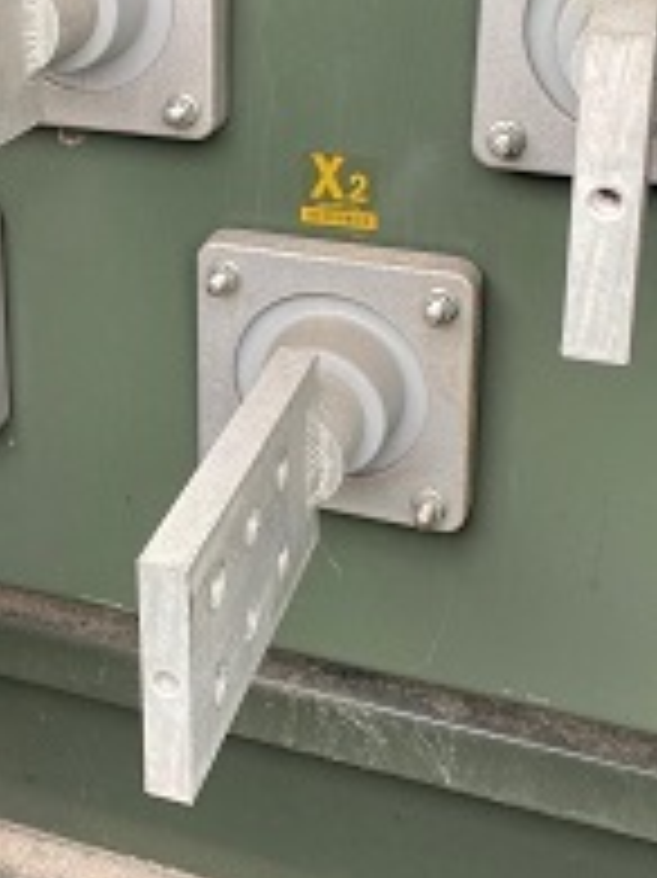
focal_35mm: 54
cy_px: 144
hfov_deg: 26.7
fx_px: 1368
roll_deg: +1.3
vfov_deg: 34.2
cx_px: 169
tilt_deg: -17.1
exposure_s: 1/121
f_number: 1.8
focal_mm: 4.25
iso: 50
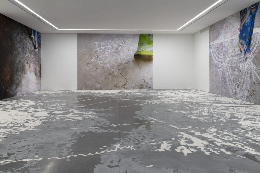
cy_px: 86
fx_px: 231
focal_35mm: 32
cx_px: 130
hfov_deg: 58.7
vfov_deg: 41.1
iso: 100
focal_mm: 32
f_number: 8
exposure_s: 1/5
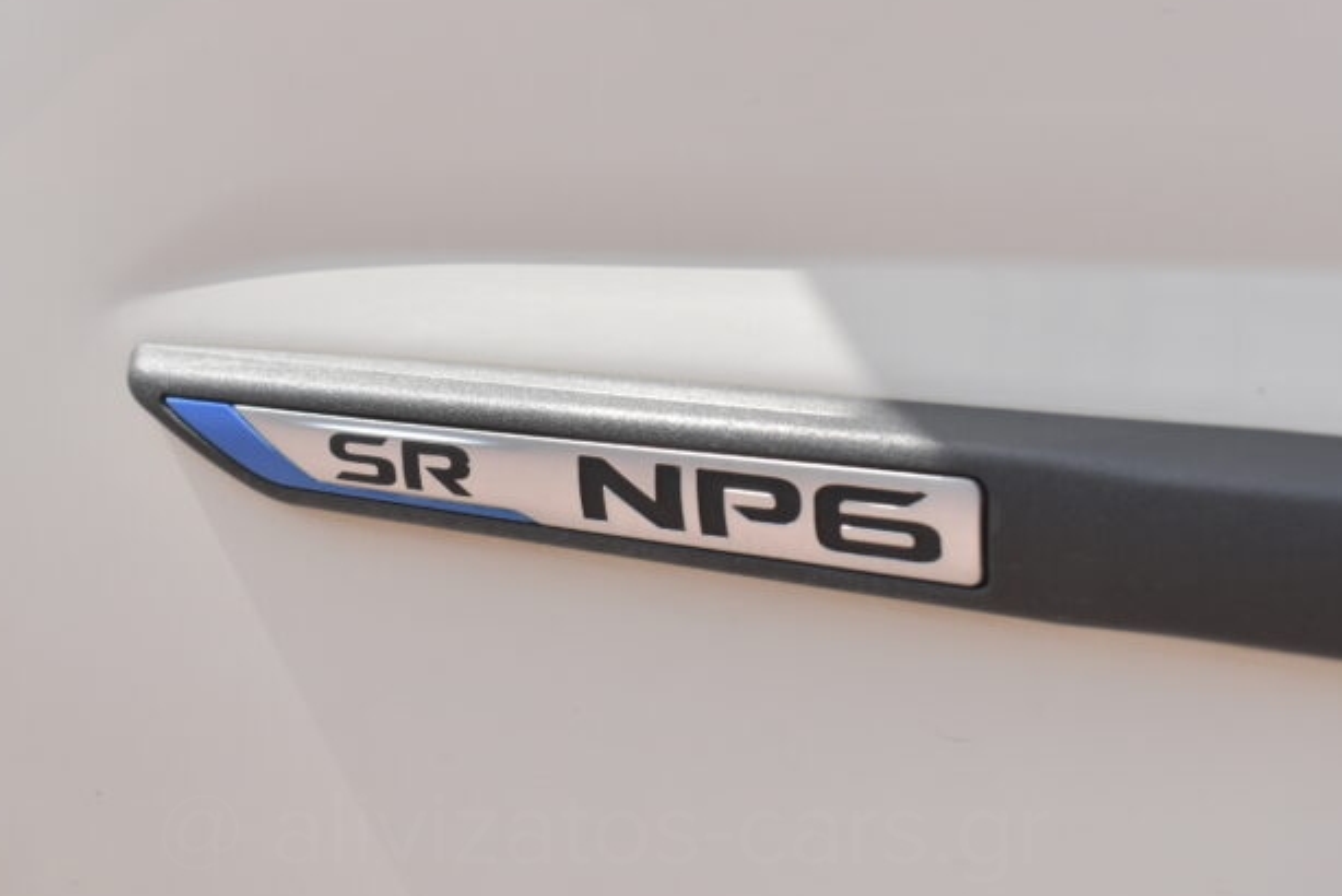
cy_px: 353
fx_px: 1888
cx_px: 603
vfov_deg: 26.6
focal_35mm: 51
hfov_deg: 39.1
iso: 1600
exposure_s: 1/4000
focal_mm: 27
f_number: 5.6
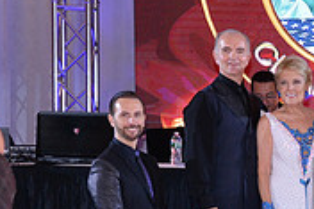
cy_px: 205
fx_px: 1490
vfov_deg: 8.0
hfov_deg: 11.4
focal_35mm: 171
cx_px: 507
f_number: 5
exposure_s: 1/250
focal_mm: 52
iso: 1600
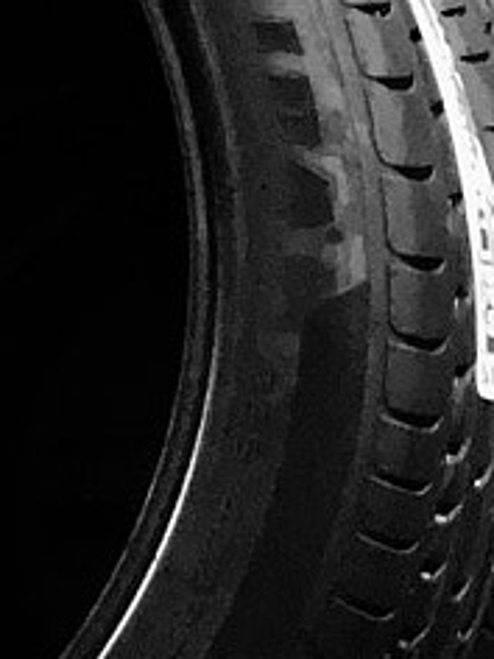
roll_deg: +1.2
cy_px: -1170
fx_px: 3748
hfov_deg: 6.6
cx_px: -1147
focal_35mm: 197
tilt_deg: +28.6
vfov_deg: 8.7
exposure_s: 1/33
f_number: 2.2
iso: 200
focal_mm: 4.15
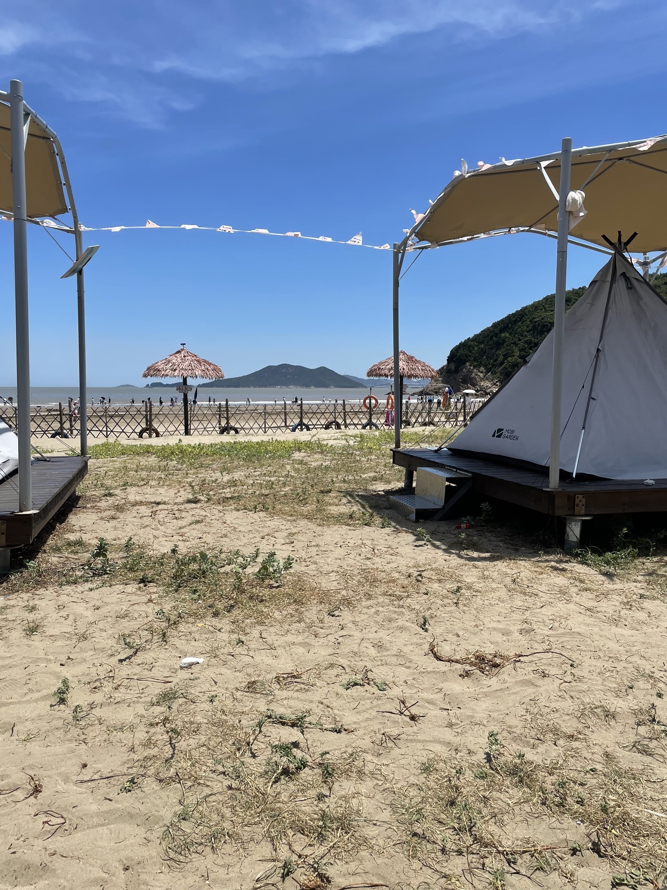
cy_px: 445
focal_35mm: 26
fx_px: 668
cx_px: 334
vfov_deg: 67.3
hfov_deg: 53.1
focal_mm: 4.2
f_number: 1.6
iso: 32
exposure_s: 1/4651
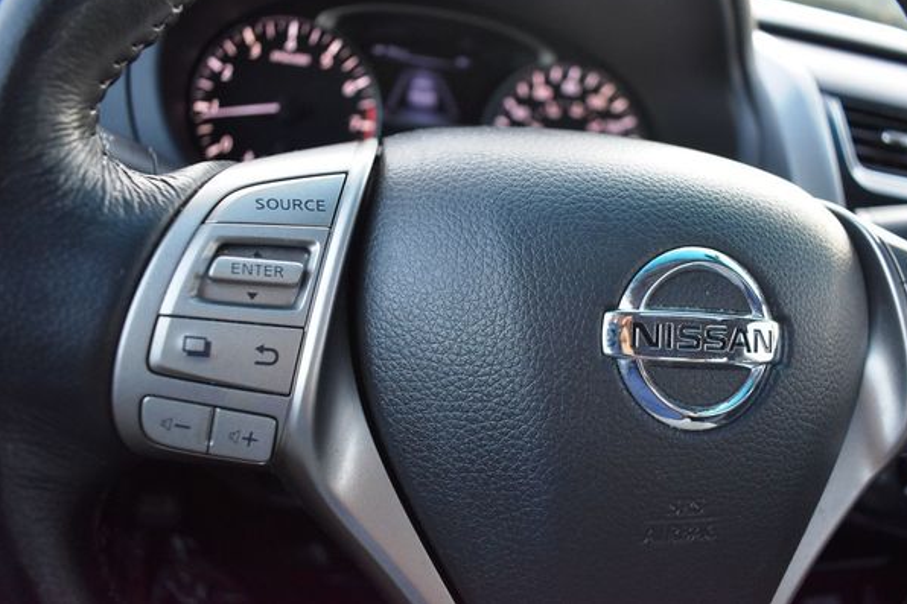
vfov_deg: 44.9
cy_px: 281
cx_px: 485
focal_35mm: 29
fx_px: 730
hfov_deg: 63.6
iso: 800
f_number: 3.5
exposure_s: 1/250
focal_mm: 18
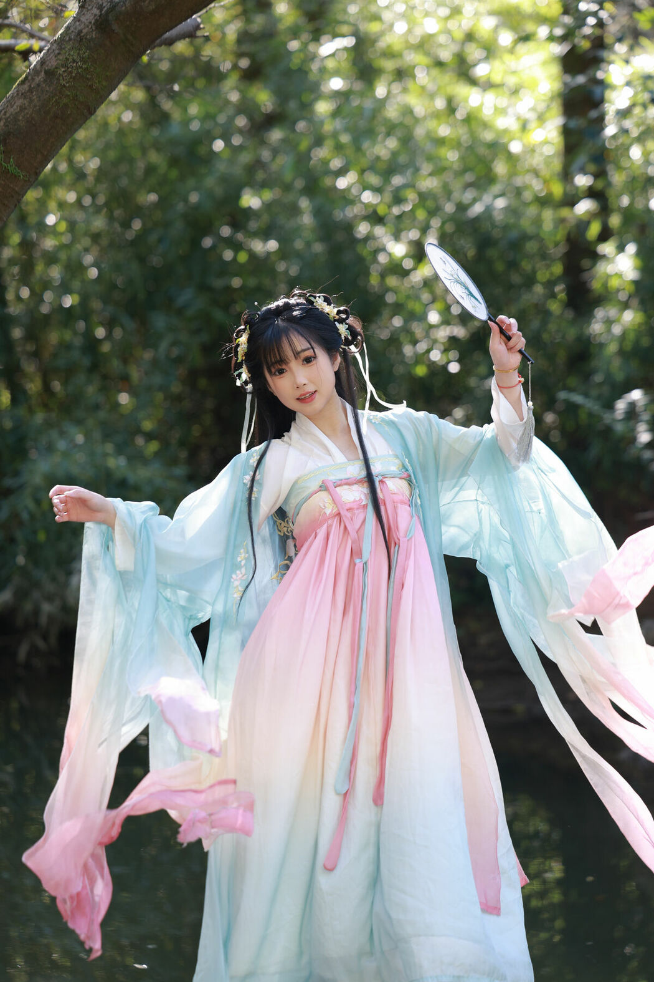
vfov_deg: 16.7
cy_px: 491
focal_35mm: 123
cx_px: 327
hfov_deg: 11.1
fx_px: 3351
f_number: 2.8
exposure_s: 1/250
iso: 500
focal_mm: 124
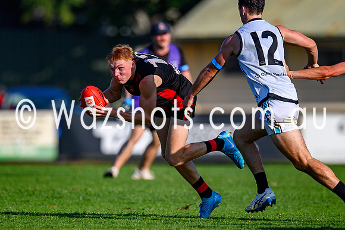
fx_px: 8837
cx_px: 137
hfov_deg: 2.2
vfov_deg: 1.5
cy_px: 148
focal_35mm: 922
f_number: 4
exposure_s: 1/2000
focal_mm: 500
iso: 160
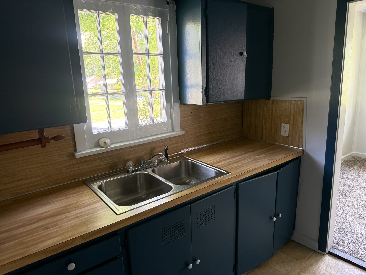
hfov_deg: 71.6
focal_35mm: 24
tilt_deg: -14.2
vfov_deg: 56.8
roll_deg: +4.0
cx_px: 183
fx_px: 254
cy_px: 138
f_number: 1.78
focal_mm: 6.76
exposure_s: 1/60
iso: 250
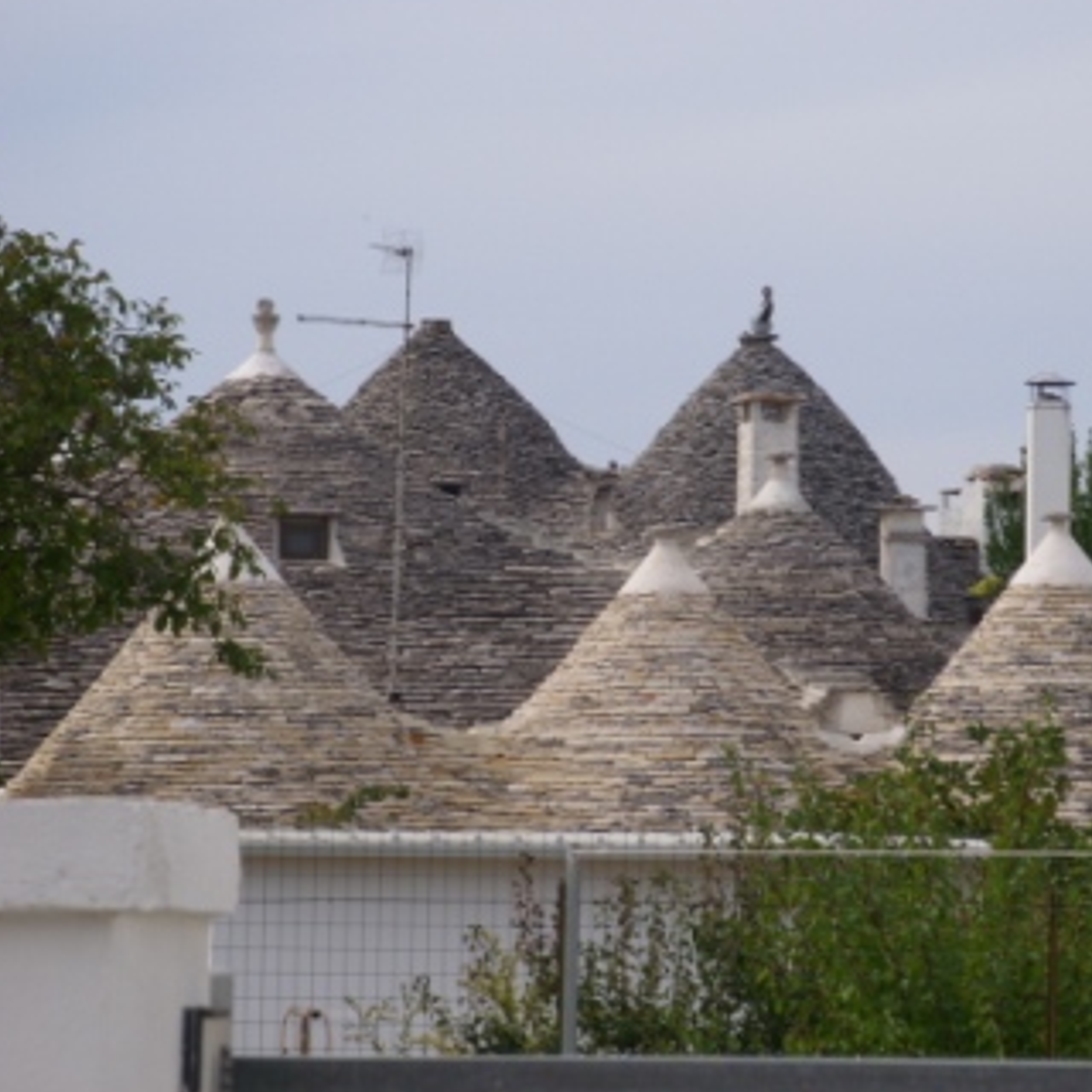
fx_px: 7245
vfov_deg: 8.6
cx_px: 717
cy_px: 522
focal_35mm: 203
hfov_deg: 8.6
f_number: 7.6
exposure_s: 1/272
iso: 50
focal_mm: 33.72
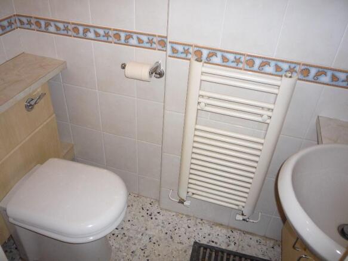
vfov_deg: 46.8
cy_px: 130
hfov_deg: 60.0
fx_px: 302
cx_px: 174
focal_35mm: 30
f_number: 3.3
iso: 100
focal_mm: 5.2
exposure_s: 1/30
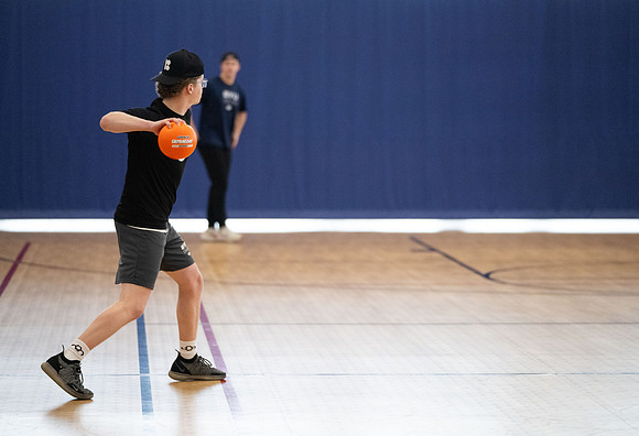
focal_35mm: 145
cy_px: 218
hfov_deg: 14.1
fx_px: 2591
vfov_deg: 9.6
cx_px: 327
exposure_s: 1/1000
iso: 4000
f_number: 2.8
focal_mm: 140
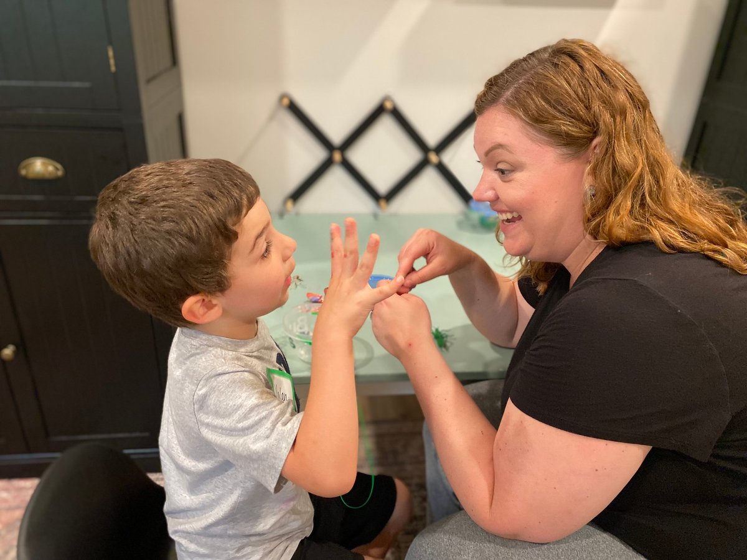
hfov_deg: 67.3
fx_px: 561
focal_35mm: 26
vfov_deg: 53.1
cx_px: 374
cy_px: 280
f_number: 1.8
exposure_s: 1/40
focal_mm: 4.25
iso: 320
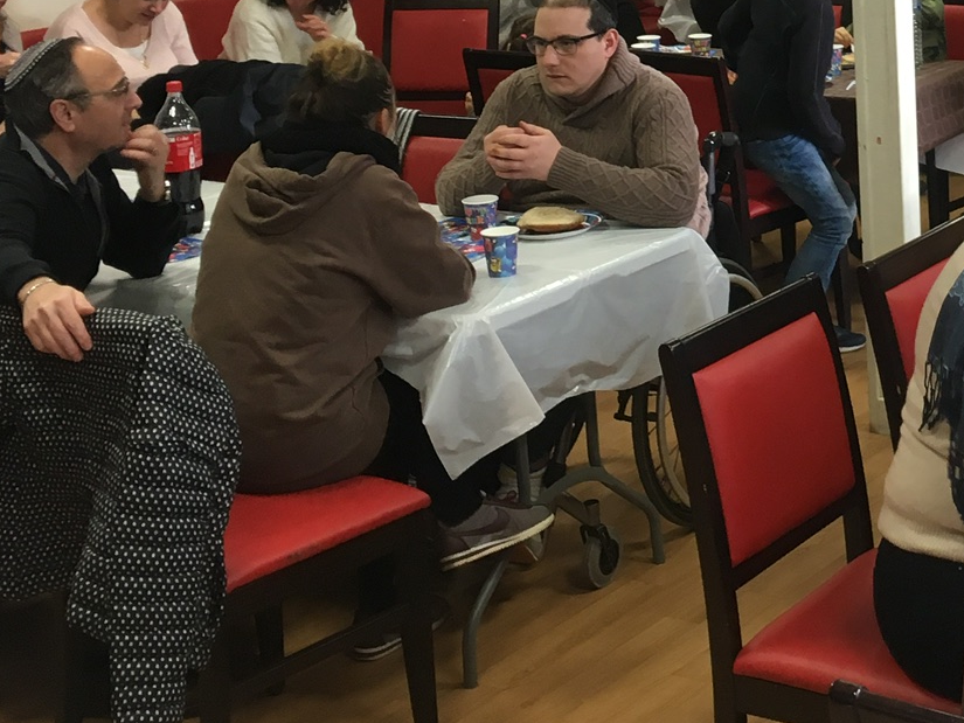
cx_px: 925
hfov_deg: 25.9
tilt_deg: -6.1
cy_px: -78
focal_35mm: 72
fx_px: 2005
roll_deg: +2.4
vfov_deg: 19.6
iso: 64
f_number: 2.2
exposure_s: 1/33
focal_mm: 4.15
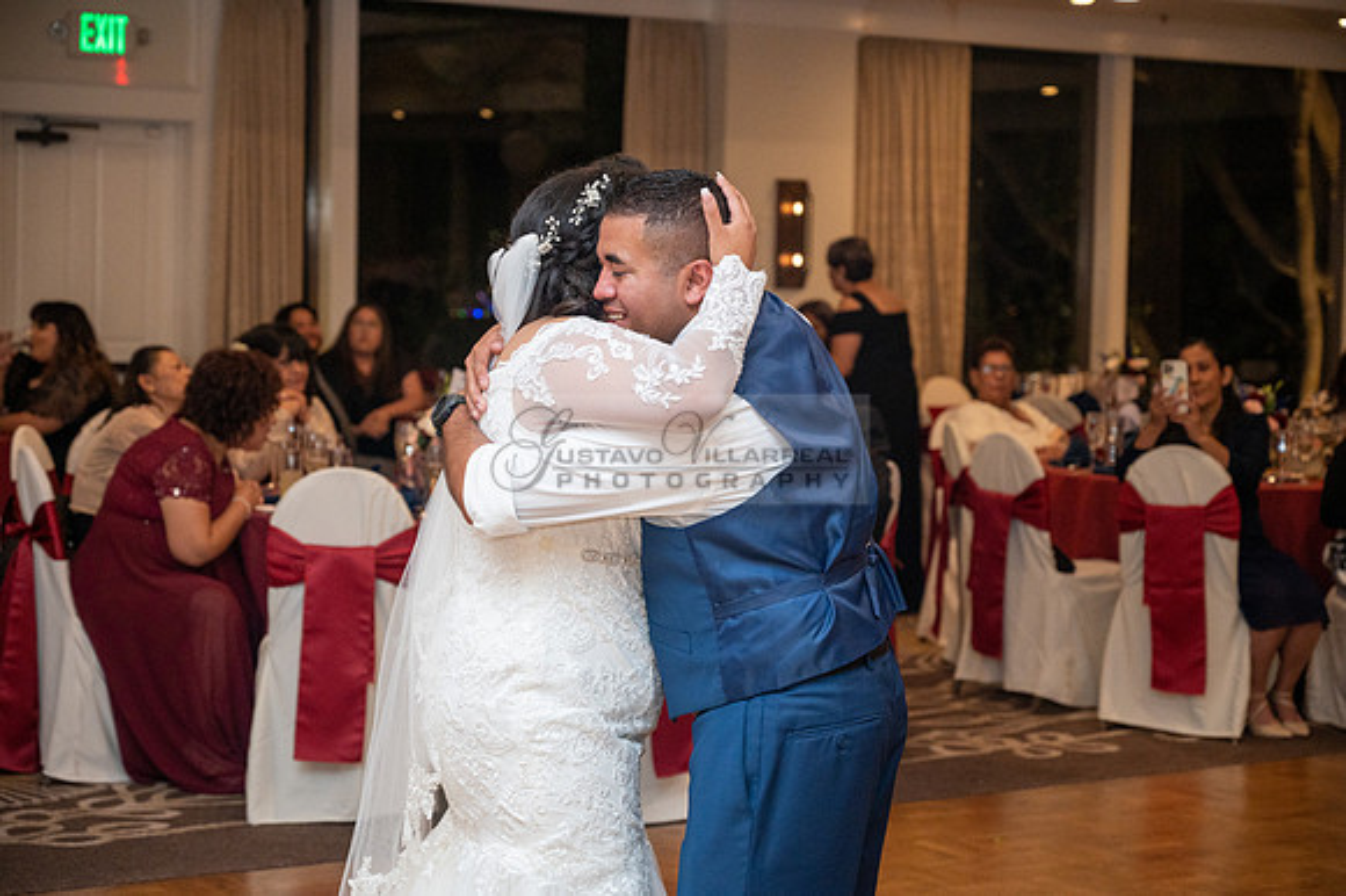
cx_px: 673
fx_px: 2616
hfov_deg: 28.9
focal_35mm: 70
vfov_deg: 19.4
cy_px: 448
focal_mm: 70
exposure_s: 1/160
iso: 2500
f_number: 4
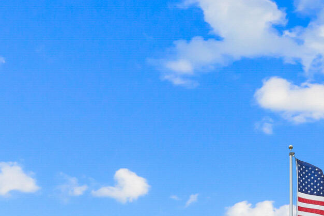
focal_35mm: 67
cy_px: 395
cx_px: 246
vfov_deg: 16.7
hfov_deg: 29.6
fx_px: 603
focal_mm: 14
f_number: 9
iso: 250
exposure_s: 1/500
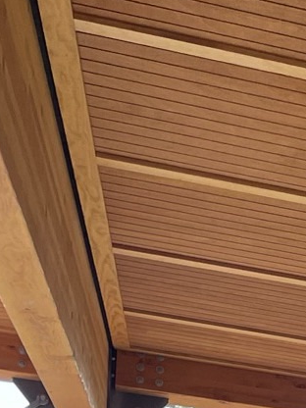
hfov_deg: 10.4
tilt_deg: +9.0
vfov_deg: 13.4
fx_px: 1473
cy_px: 833
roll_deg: -0.2
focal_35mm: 125
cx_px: 711
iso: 32
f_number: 1.6
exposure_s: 1/179
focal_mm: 4.2
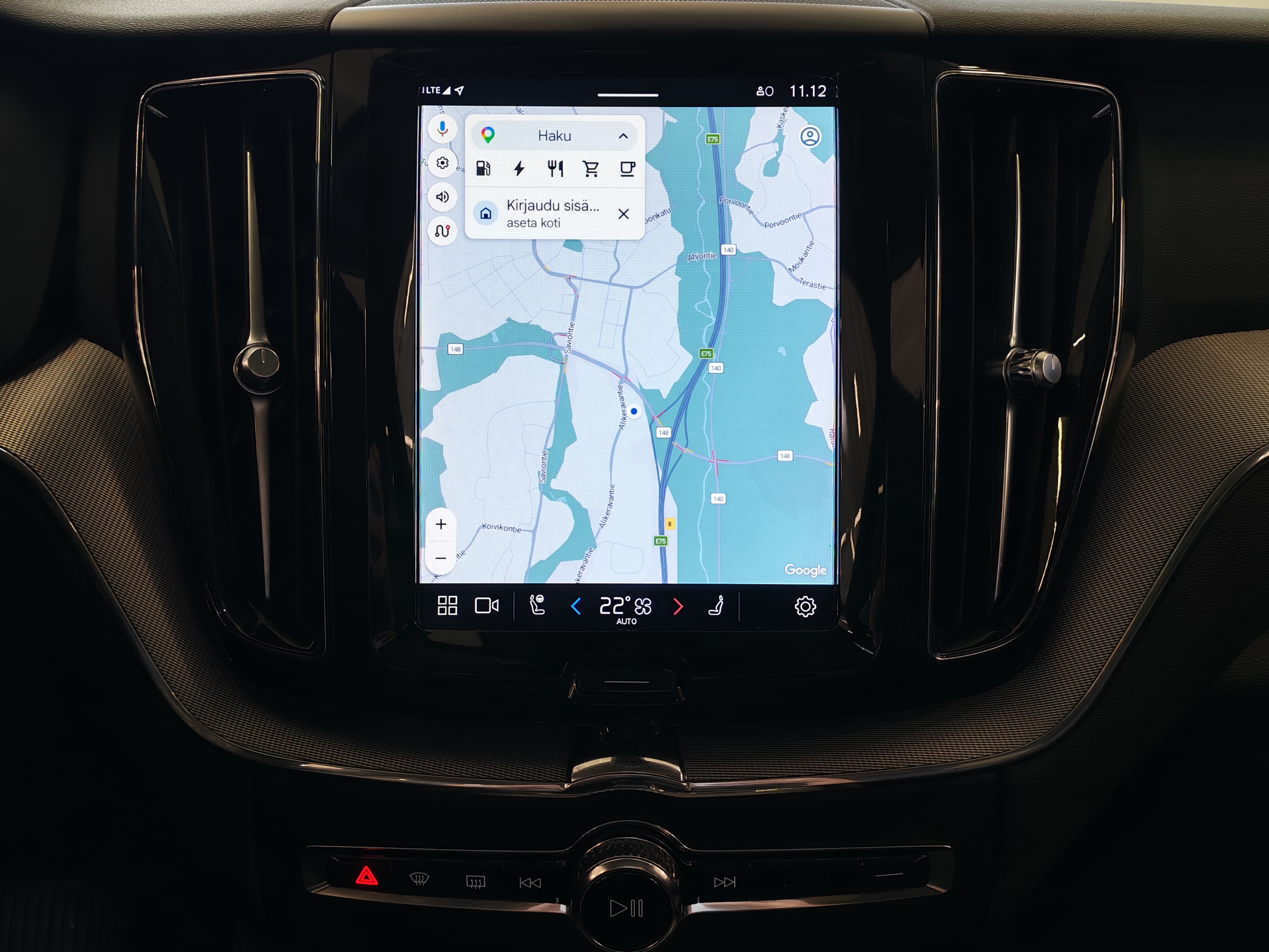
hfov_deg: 58.4
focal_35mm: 31
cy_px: 476
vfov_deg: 45.4
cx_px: 634
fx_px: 1136
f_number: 1.9
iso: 143
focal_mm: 6.12
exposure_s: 1/100
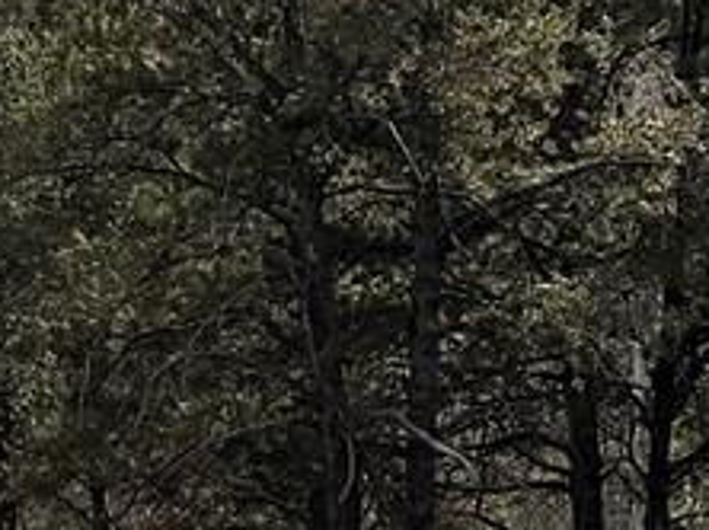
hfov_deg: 11.3
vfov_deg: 8.5
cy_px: -109
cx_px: -70
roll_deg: +0.1
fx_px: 3540
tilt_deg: -1.3
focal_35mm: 173
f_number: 1.78
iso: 80
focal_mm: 6.76
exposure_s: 1/4673
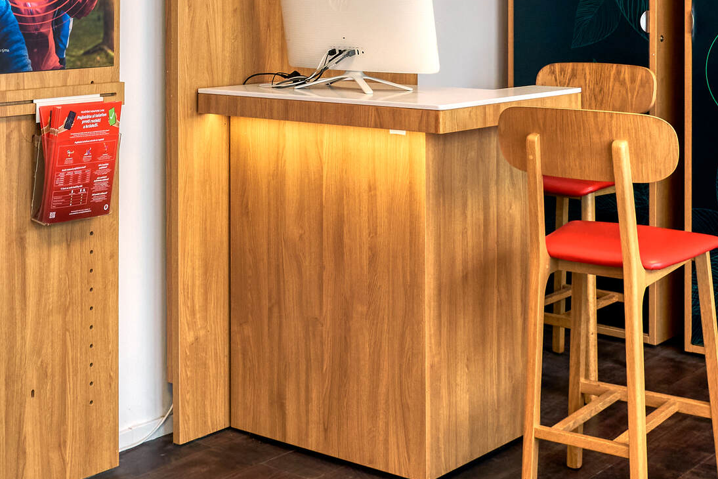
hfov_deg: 30.2
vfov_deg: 20.3
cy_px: 72
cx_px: 221
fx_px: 1317
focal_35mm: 66
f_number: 7.1
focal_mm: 24
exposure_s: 1/30
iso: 720
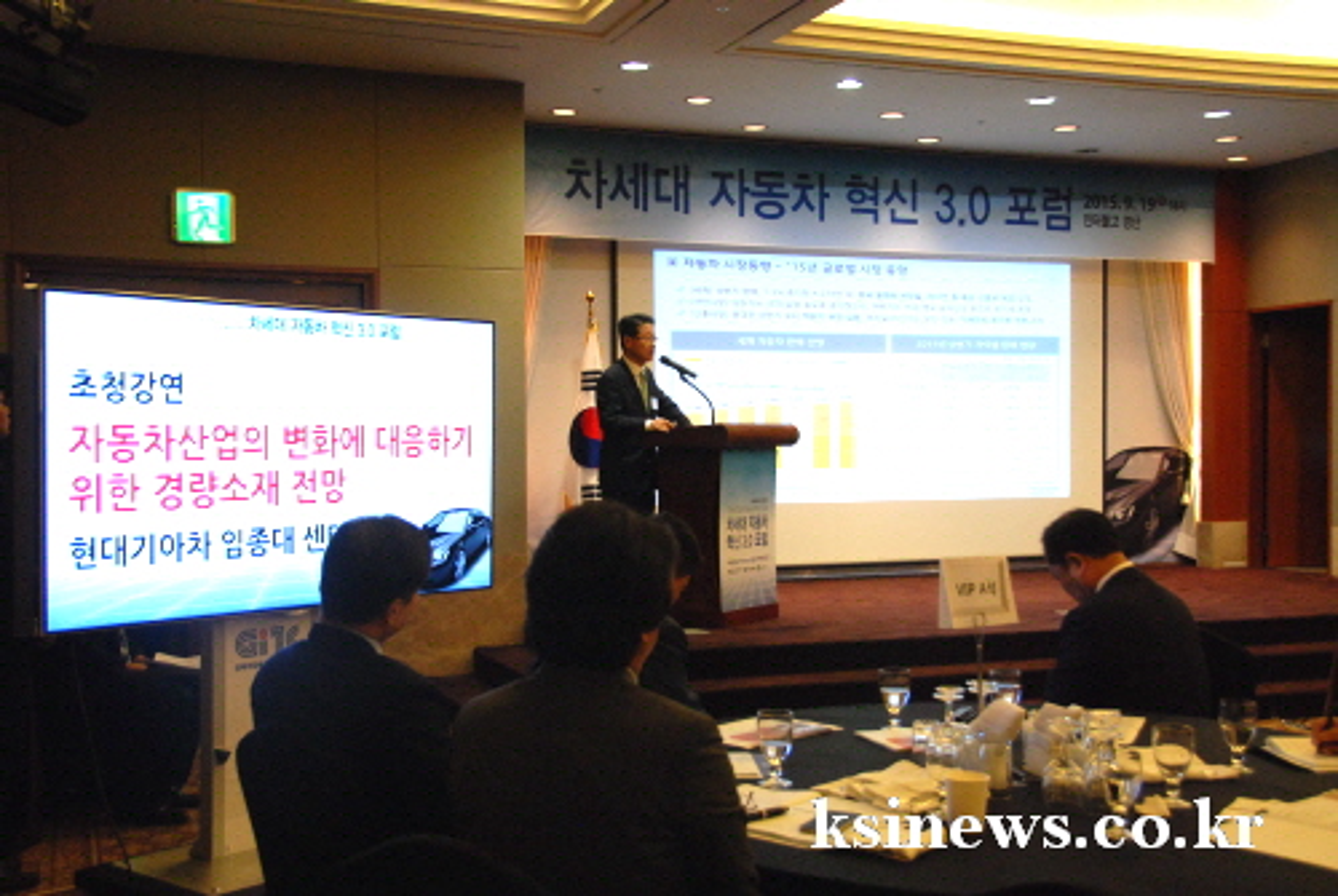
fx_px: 1452
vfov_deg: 34.3
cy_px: 448
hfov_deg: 49.5
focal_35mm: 39
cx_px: 669
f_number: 4
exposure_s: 1/125
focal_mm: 26
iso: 1250
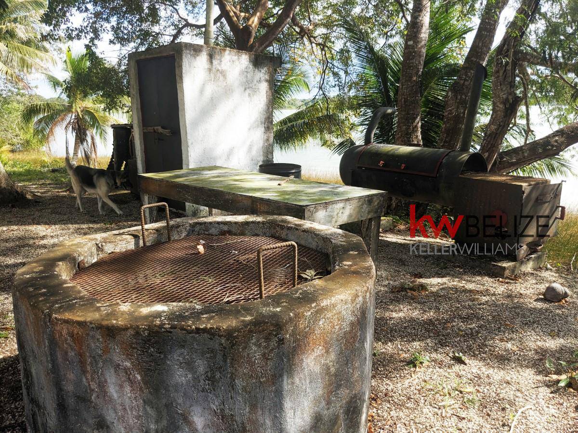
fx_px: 451
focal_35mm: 27
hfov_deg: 65.3
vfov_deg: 51.4
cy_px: 216
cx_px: 289
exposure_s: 1/1381
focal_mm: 4.38
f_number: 1.73
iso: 50
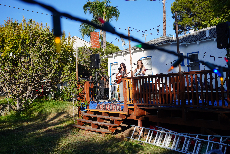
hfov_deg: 53.1
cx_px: 115
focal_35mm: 36
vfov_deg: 36.9
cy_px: 77
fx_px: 230
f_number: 5
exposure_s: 1/500
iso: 100
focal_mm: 24
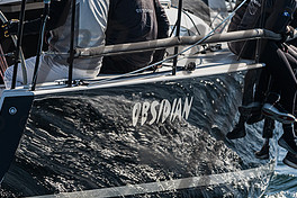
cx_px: 130
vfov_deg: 2.8
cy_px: 37
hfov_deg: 4.2
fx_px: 4034
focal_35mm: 489
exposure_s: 1/5000
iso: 400
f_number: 5
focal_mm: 220
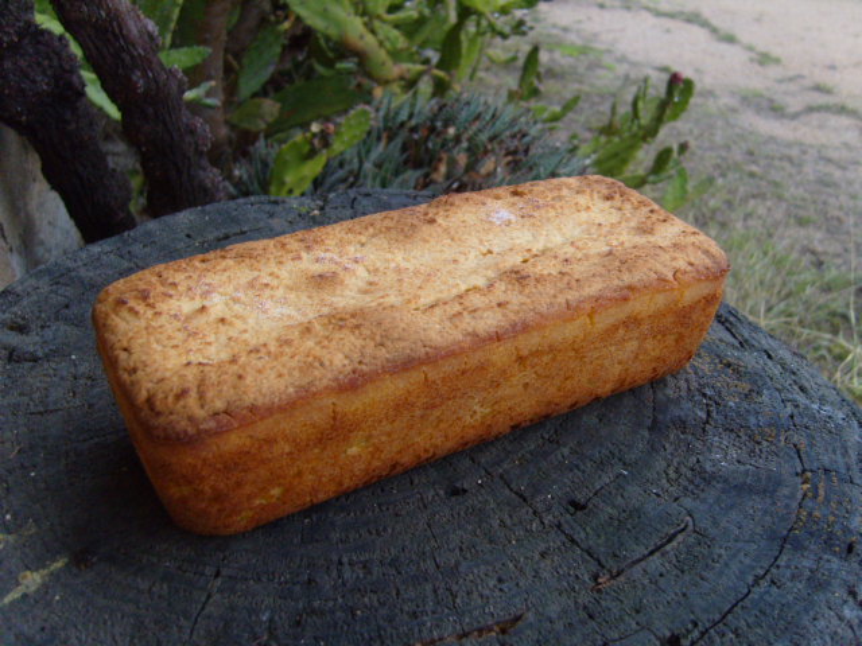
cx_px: 431
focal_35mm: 35
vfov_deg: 40.7
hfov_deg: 52.6
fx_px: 872
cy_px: 323
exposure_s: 1/10
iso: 200
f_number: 2.8
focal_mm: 7.4
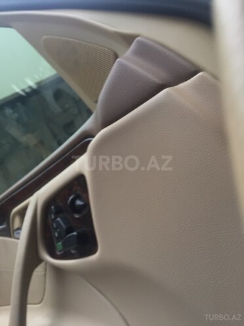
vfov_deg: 61.7
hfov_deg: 48.2
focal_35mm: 29
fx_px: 273
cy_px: 163
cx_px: 122
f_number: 2.2
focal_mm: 4.15
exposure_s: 1/50
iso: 40
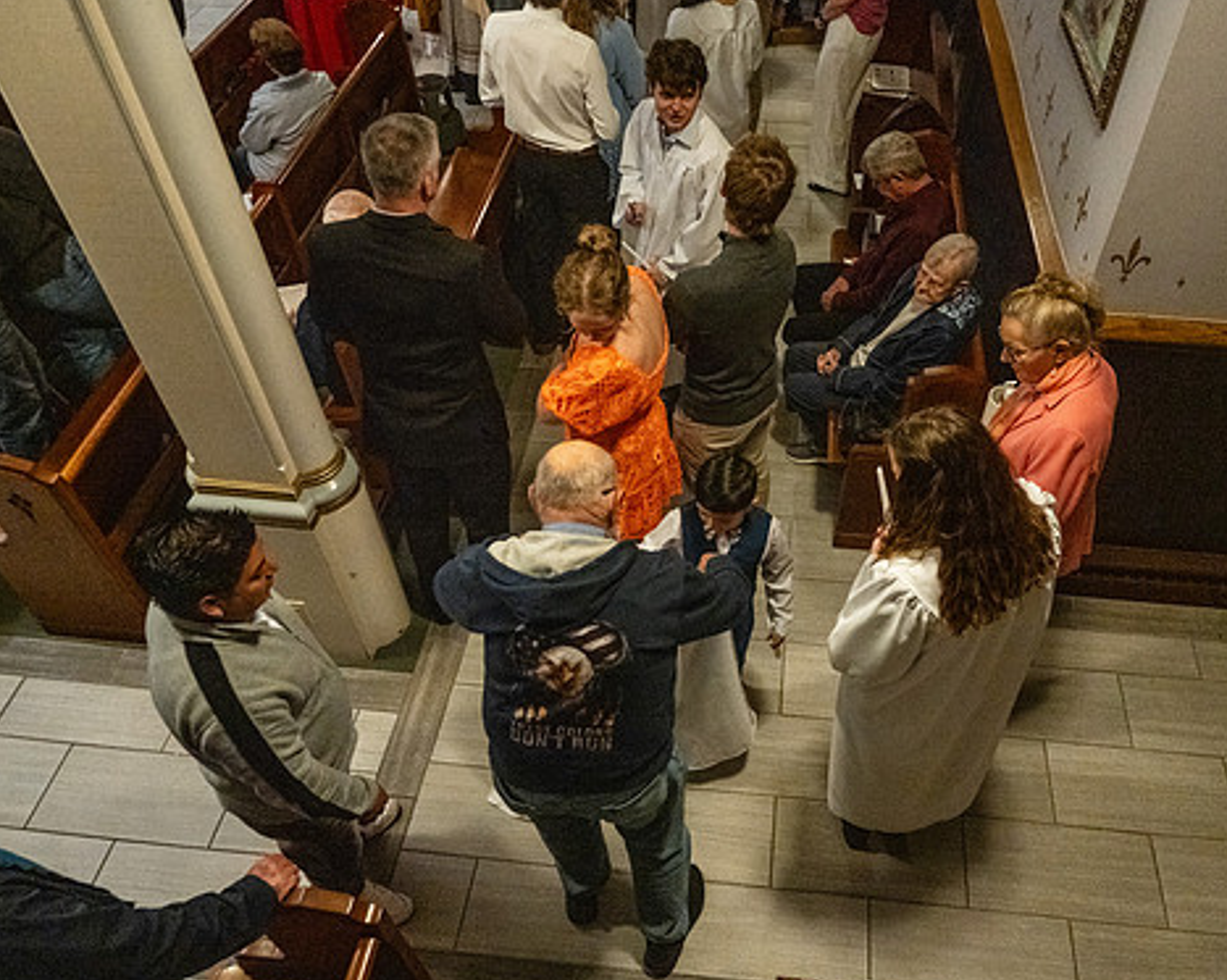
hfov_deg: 61.9
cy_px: 495
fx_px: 1016
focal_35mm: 28
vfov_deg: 51.5
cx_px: 715
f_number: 6.3
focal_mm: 24
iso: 5000
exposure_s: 1/60
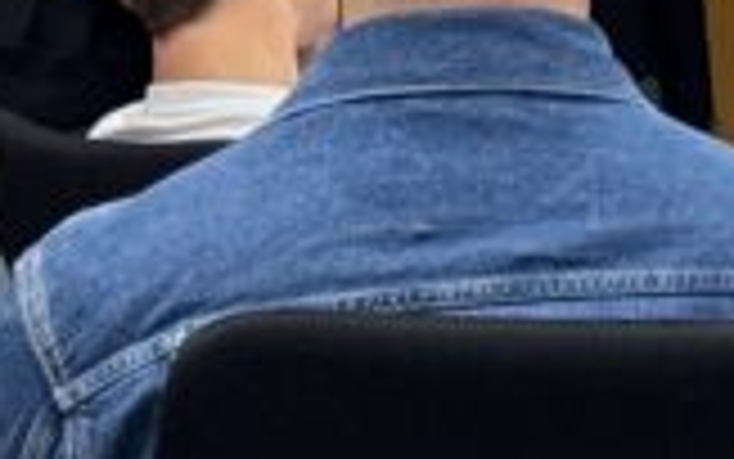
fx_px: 6383
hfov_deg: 6.3
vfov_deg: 4.0
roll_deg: -1.3
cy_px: -716
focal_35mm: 319
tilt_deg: +4.0
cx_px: 1702
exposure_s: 1/60
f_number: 1.78
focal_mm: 6.76
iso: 80
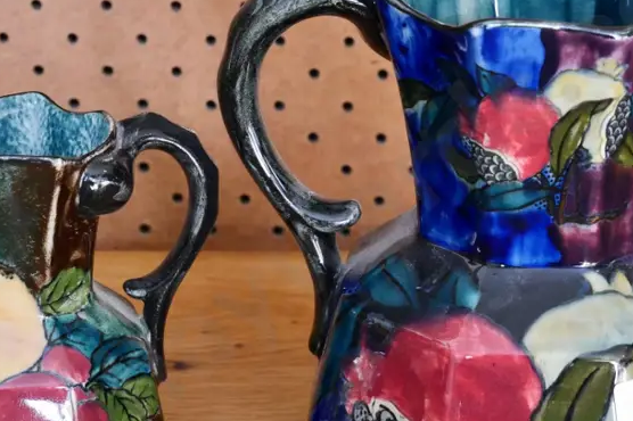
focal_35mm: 115
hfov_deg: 17.8
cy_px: 241
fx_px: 2021
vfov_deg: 11.9
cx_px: 336
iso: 3200
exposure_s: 1/80
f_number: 5.6
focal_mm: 30
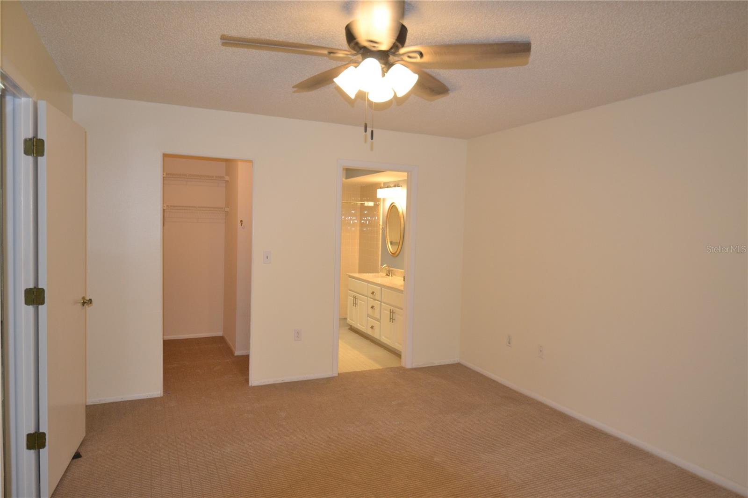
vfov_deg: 56.1
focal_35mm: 22
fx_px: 467
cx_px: 374
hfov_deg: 77.3
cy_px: 249
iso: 720
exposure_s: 1/60
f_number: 4
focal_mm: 15
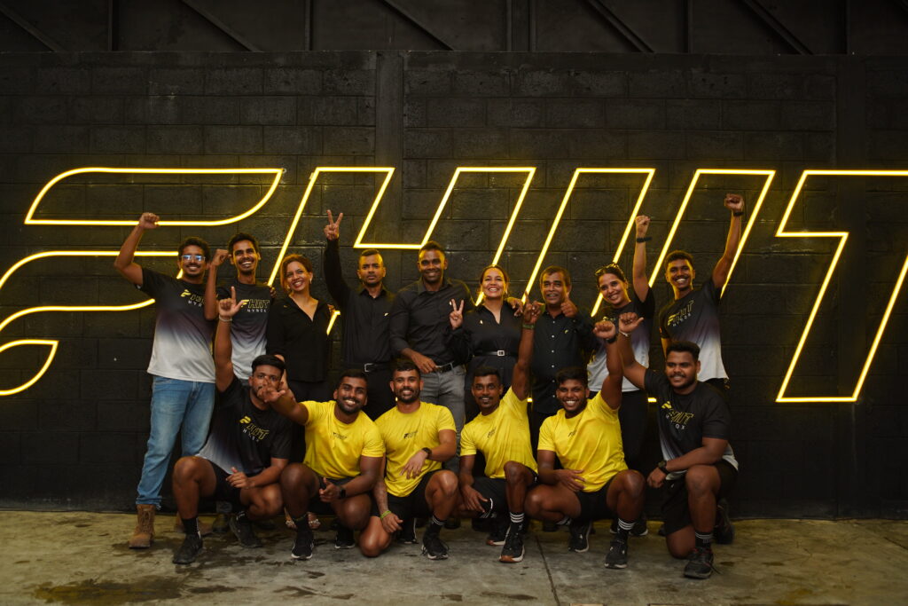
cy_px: 303
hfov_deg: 54.4
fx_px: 883
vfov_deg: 37.9
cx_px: 454
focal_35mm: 35
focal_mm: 35
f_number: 2
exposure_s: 1/100
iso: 400
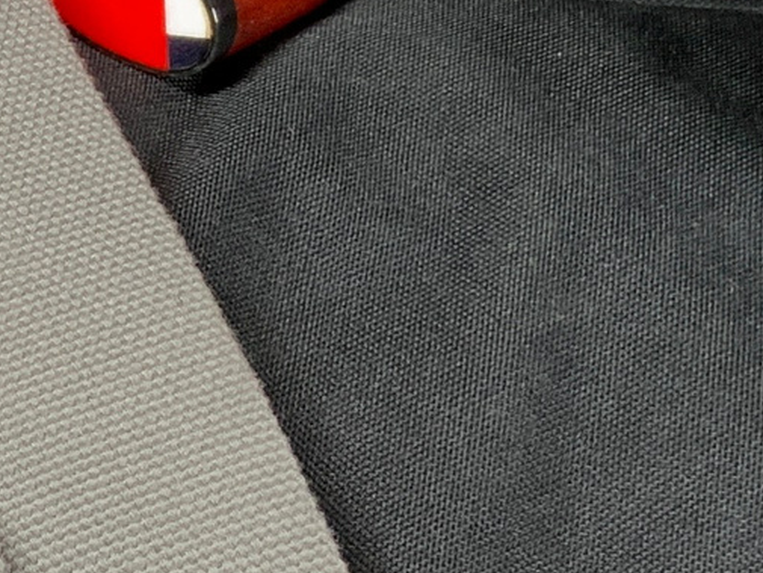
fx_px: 3241
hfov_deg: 12.4
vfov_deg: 10.1
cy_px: 278
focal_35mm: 147
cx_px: -583
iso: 64
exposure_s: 1/104
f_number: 1.8
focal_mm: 3
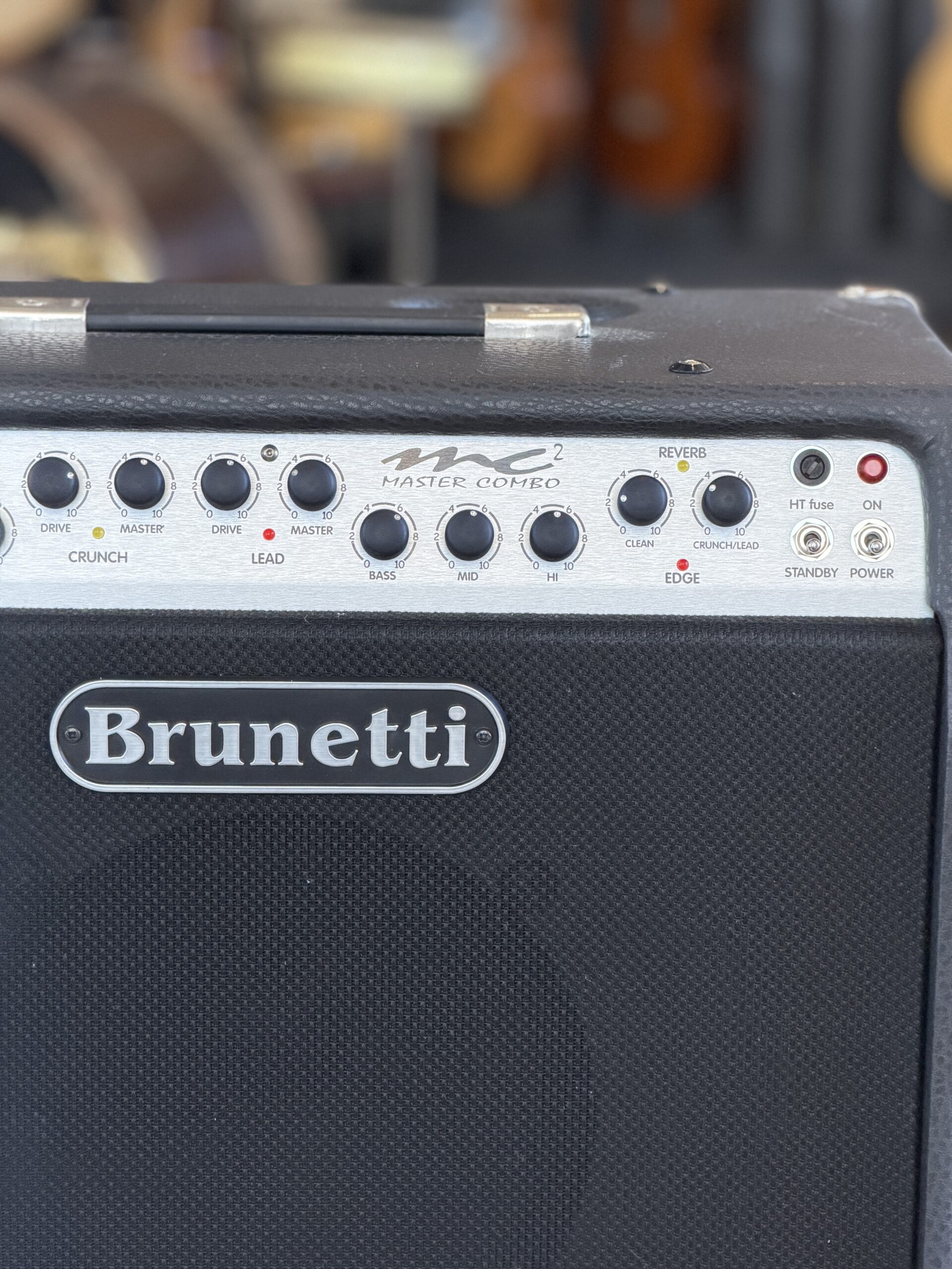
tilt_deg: -15.6
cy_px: 634
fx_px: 3667
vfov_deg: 19.6
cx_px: 476
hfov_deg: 14.8
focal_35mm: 100
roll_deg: -1.2
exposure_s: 1/94
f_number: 2.8
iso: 500
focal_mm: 16.89
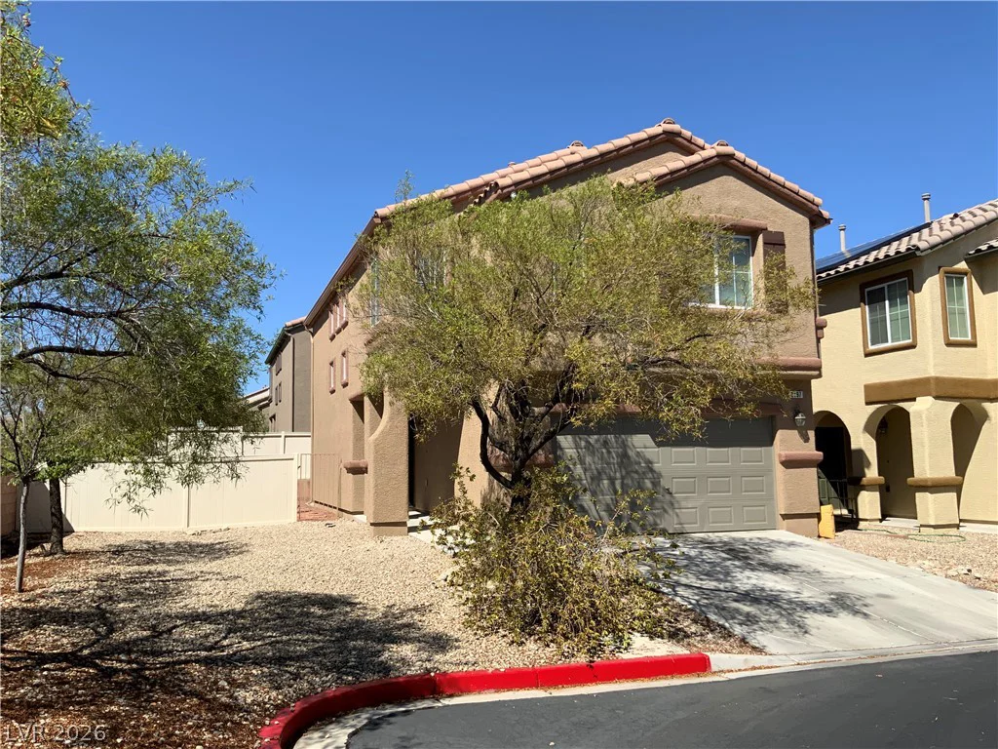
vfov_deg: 48.2
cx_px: 499
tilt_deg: +6.4
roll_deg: -0.2
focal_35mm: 29
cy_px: 374
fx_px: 836
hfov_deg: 61.7
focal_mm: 3
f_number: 1.8
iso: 20
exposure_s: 1/2141
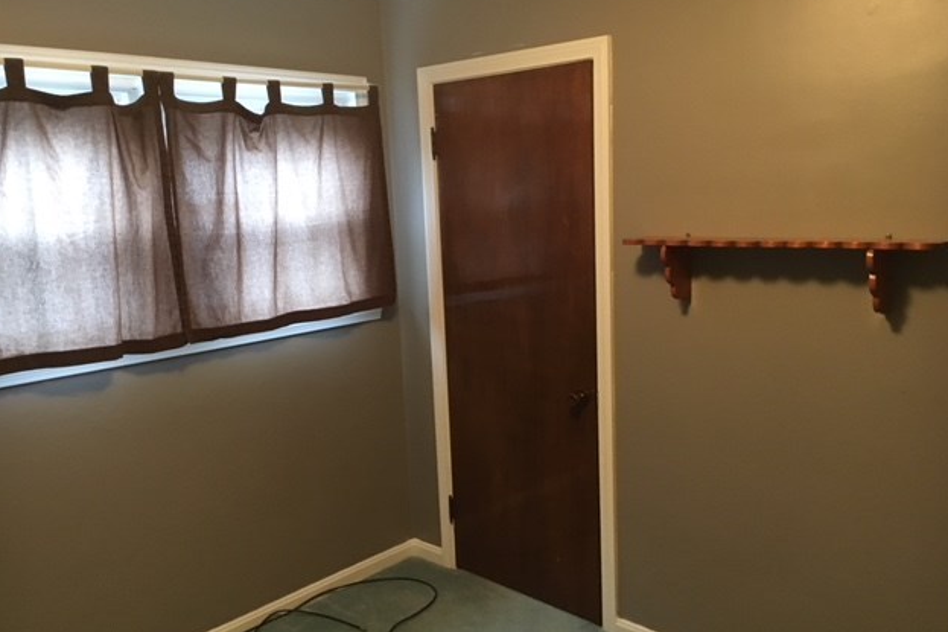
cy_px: 343
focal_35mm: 31
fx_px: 816
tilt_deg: -9.7
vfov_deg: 42.3
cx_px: 472
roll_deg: +2.4
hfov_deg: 60.3
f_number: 2.2
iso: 250
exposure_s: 1/17
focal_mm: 4.15
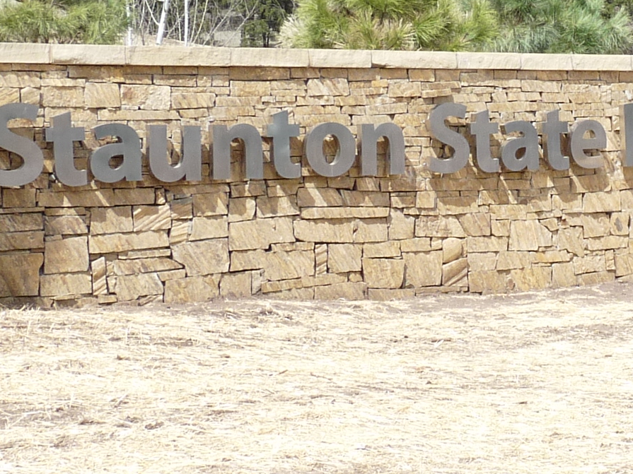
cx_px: 629
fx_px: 1591
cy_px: 215
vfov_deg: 17.0
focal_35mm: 87
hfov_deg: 21.7
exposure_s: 1/250
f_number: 5.6
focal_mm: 4.8
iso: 100
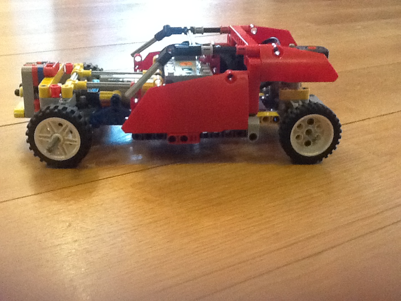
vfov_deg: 44.2
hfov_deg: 56.8
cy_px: 150
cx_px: 200
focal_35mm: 32
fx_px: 371
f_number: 2.4
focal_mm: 2.03
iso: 500
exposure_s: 1/15
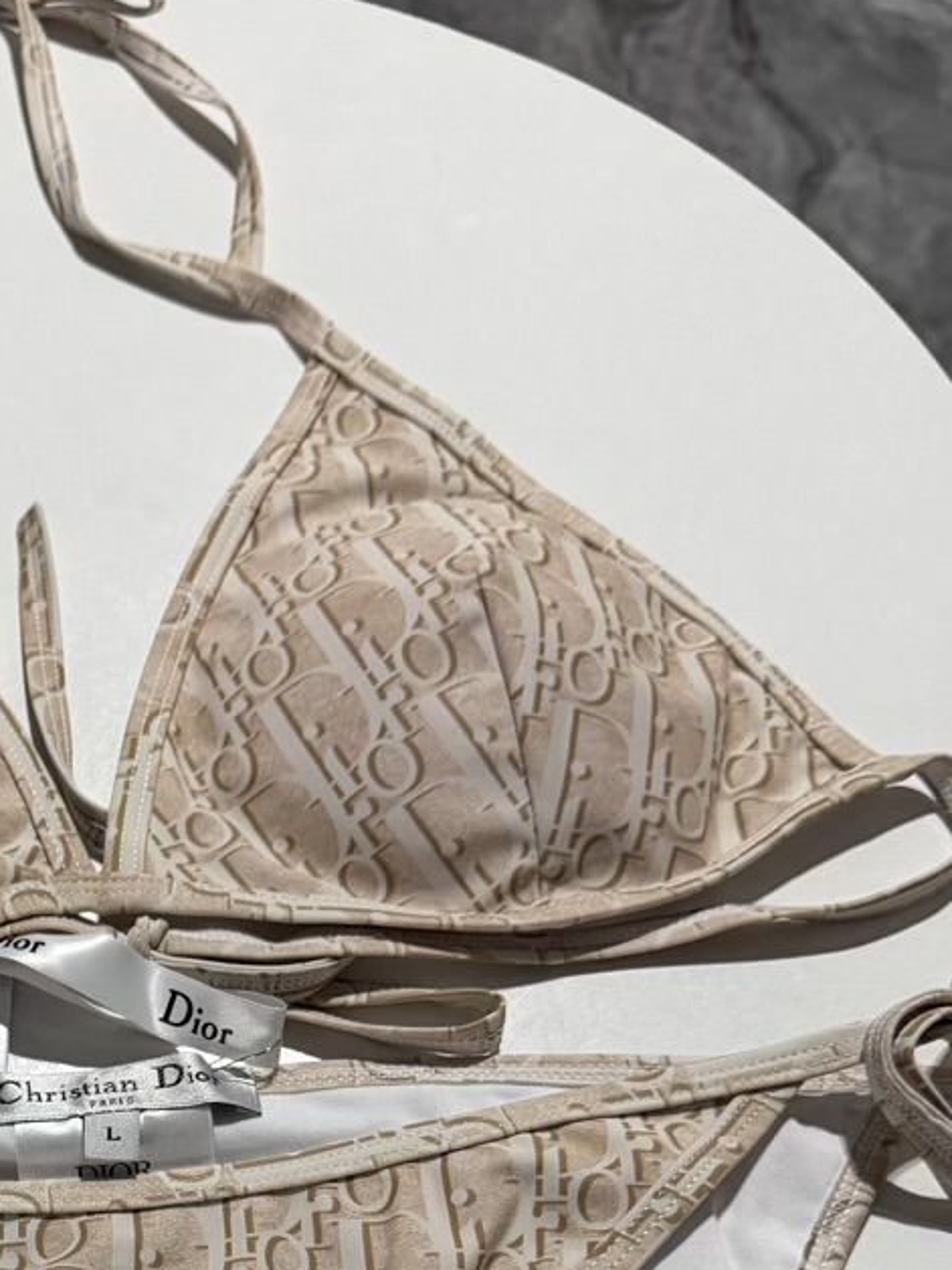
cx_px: 38
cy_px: 1282
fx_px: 2017
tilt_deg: -63.0
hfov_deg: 25.5
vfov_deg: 32.1
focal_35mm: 55
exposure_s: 1/50
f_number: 1.78
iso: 320
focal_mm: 6.76
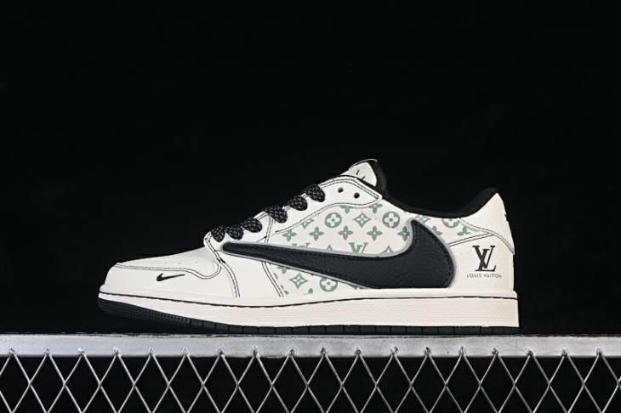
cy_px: 206
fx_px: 1293
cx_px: 310
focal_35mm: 75
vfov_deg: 18.2
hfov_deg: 27.0
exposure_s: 1/80
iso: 160
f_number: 8
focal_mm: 50
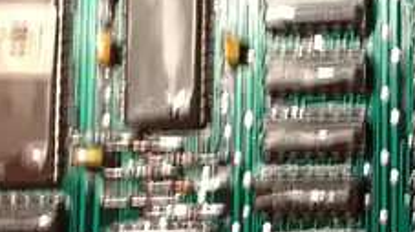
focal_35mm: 168
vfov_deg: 7.2
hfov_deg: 12.2
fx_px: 1846
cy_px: 0
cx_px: 644
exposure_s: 1/15
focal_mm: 4.28
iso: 200
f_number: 2.4
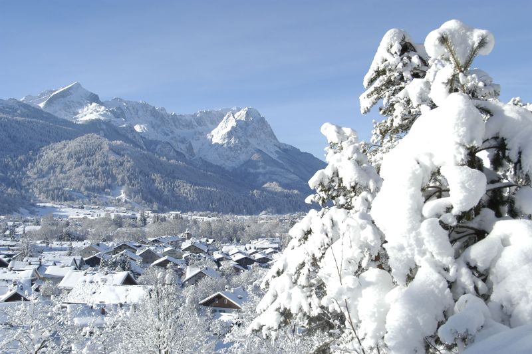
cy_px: 177
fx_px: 576
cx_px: 266
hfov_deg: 49.6
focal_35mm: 39
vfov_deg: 34.2
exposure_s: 1/400
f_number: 10
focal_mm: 26
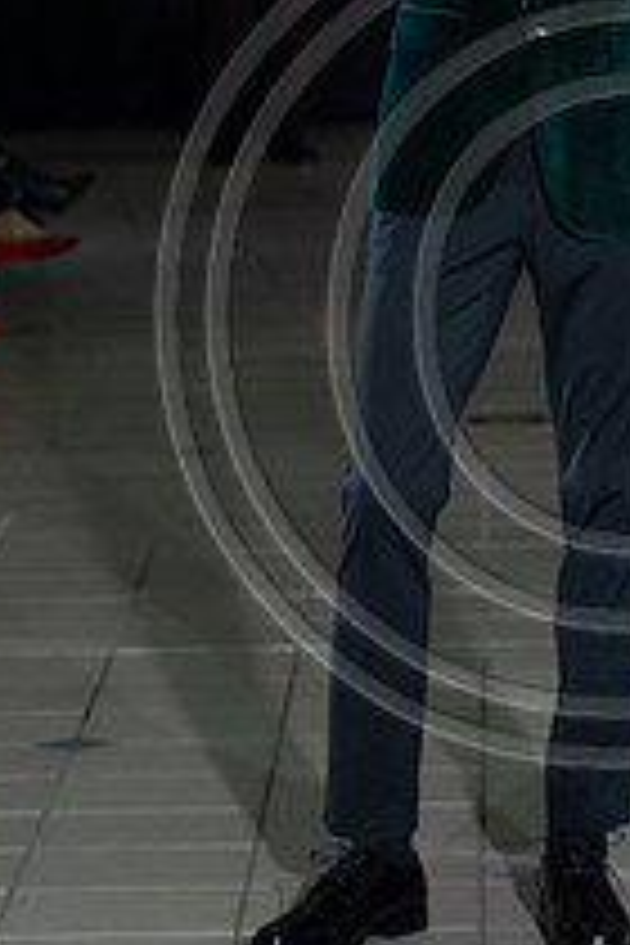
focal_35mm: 236
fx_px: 6195
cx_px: 612
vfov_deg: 8.7
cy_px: 310
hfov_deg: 5.8
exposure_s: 1/160
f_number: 5
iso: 1250
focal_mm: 110
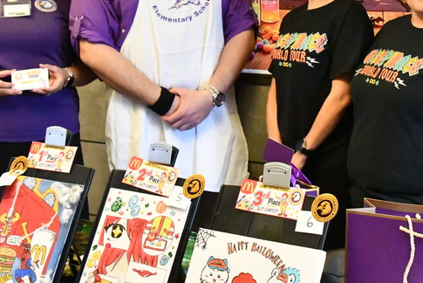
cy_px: 76
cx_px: 297
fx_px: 893
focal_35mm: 76
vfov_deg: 17.9
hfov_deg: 26.4
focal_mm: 24
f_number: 8
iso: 16000
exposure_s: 1/250
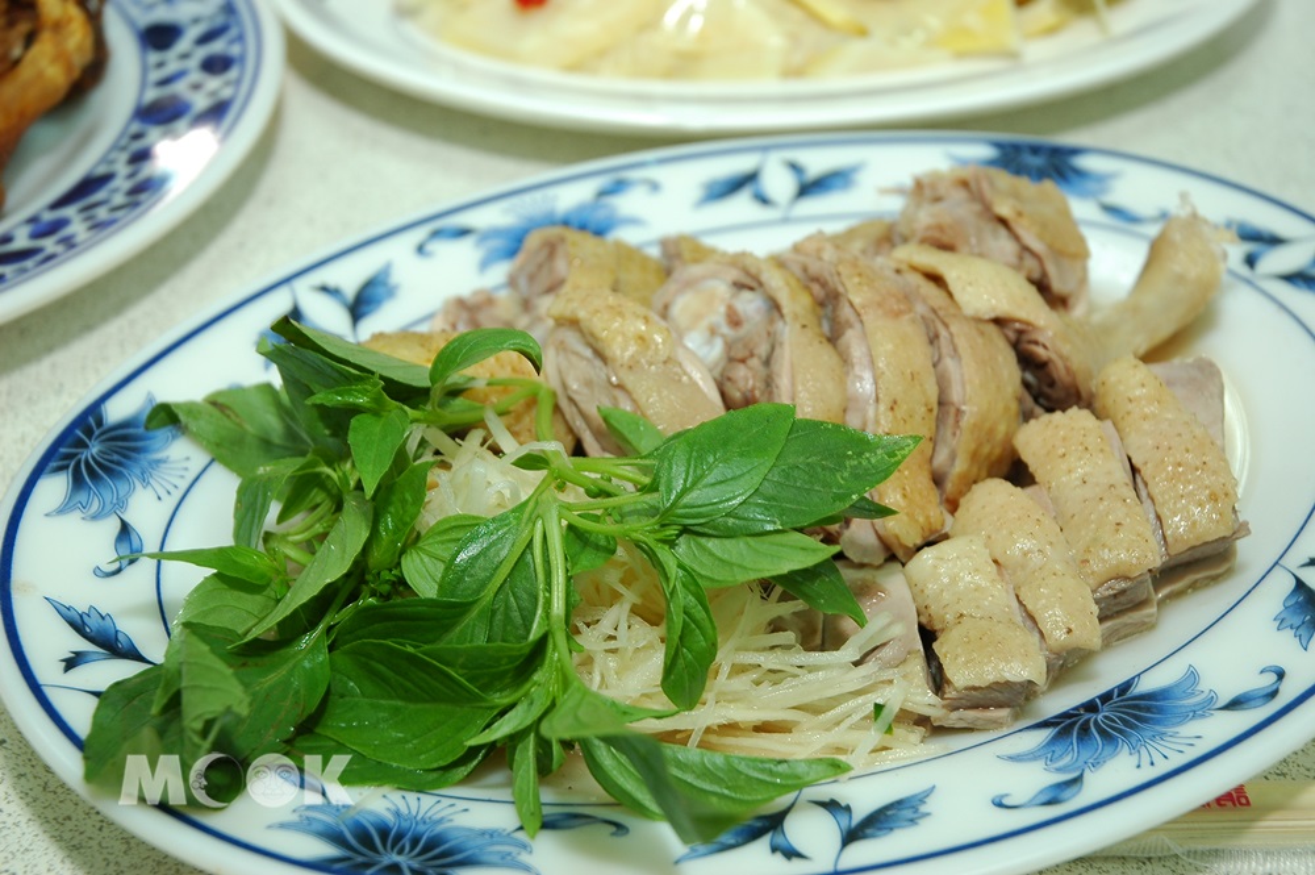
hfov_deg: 33.4
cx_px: 658
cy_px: 438
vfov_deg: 22.6
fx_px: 2190
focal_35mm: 60
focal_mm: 40
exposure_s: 1/15
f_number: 5.6
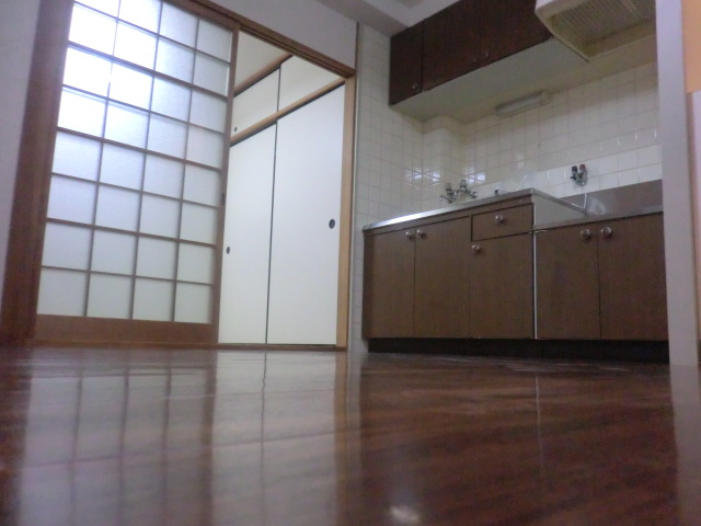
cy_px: 263
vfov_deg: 53.1
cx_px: 350
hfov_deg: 67.3
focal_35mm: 26
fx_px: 527
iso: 640
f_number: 2.8
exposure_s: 1/60
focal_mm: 4.7
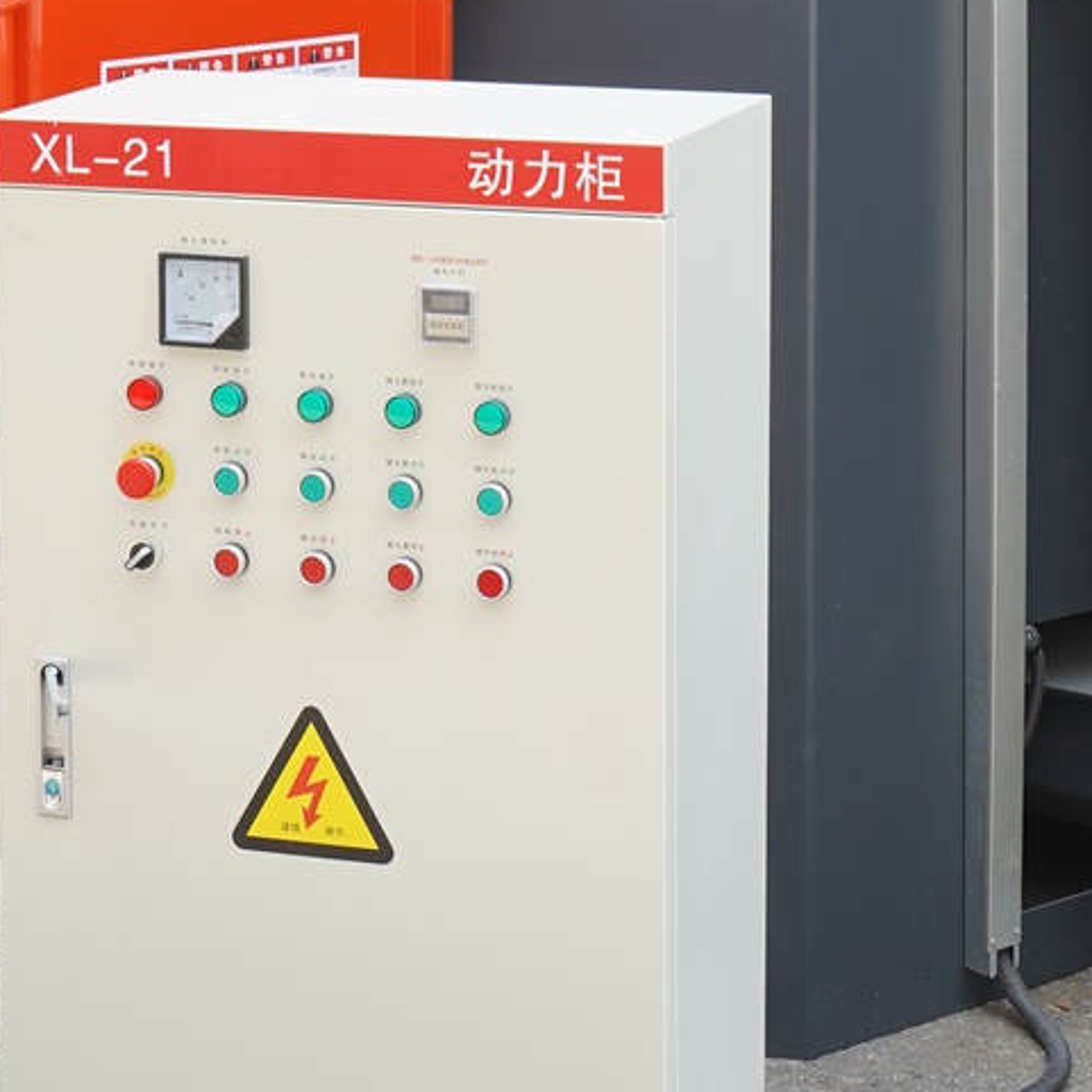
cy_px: 501
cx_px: 624
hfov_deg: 40.8
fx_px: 1463
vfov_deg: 40.9
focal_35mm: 41
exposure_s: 1/45
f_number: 8
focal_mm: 29
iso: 100
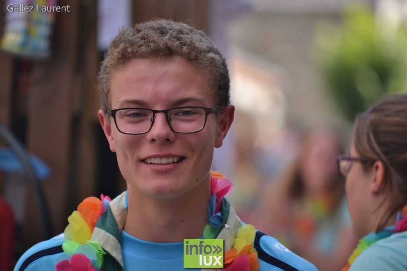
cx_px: 204
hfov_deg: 9.1
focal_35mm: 225
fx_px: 2544
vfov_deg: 6.1
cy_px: 136
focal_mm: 150
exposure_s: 1/500
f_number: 2.8
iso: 100
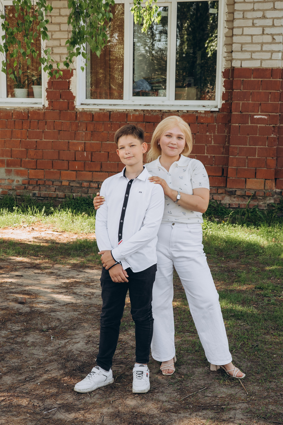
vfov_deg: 35.1
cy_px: 212
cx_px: 142
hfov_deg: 23.8
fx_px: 672
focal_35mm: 57
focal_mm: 38
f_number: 6.3
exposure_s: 1/250
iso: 500
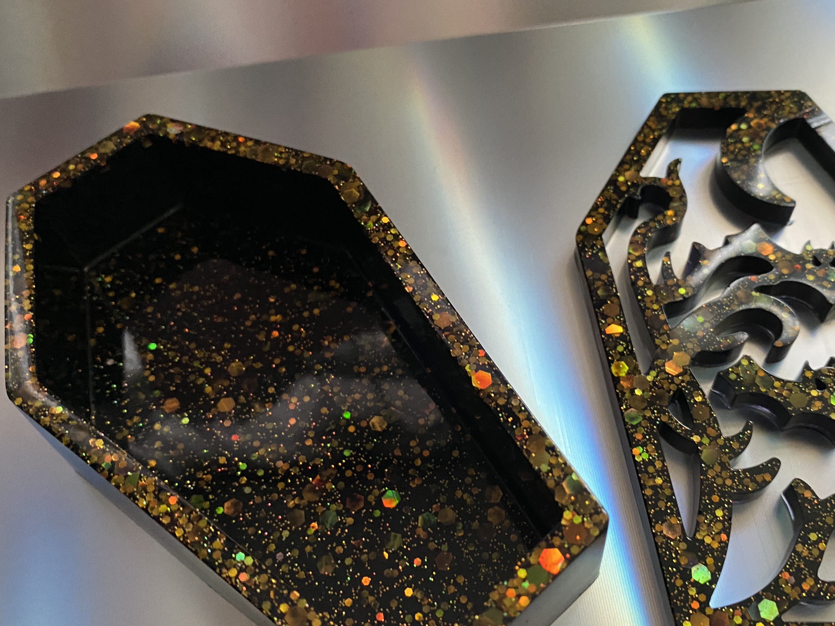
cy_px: 362
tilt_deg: -61.0
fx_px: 796
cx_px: 488
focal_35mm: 33
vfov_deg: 42.8
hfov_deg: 55.1
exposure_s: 1/41
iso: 500
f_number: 1.8
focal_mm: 4.25
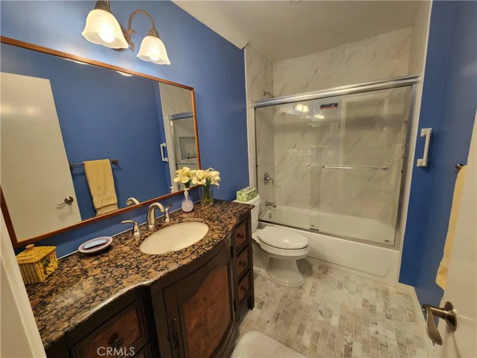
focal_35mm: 13
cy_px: 179
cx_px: 238
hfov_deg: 106.2
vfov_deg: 89.9
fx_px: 179
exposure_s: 1/60
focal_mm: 2.2
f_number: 2.2
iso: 400
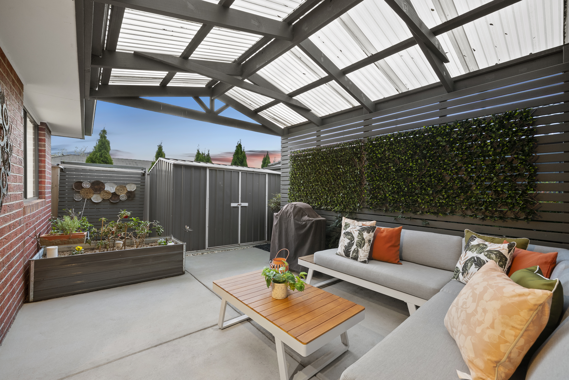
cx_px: 284
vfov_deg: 81.3
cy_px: 190
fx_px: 221
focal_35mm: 14
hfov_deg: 104.2
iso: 1600
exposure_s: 1/3
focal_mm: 14
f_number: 7.1
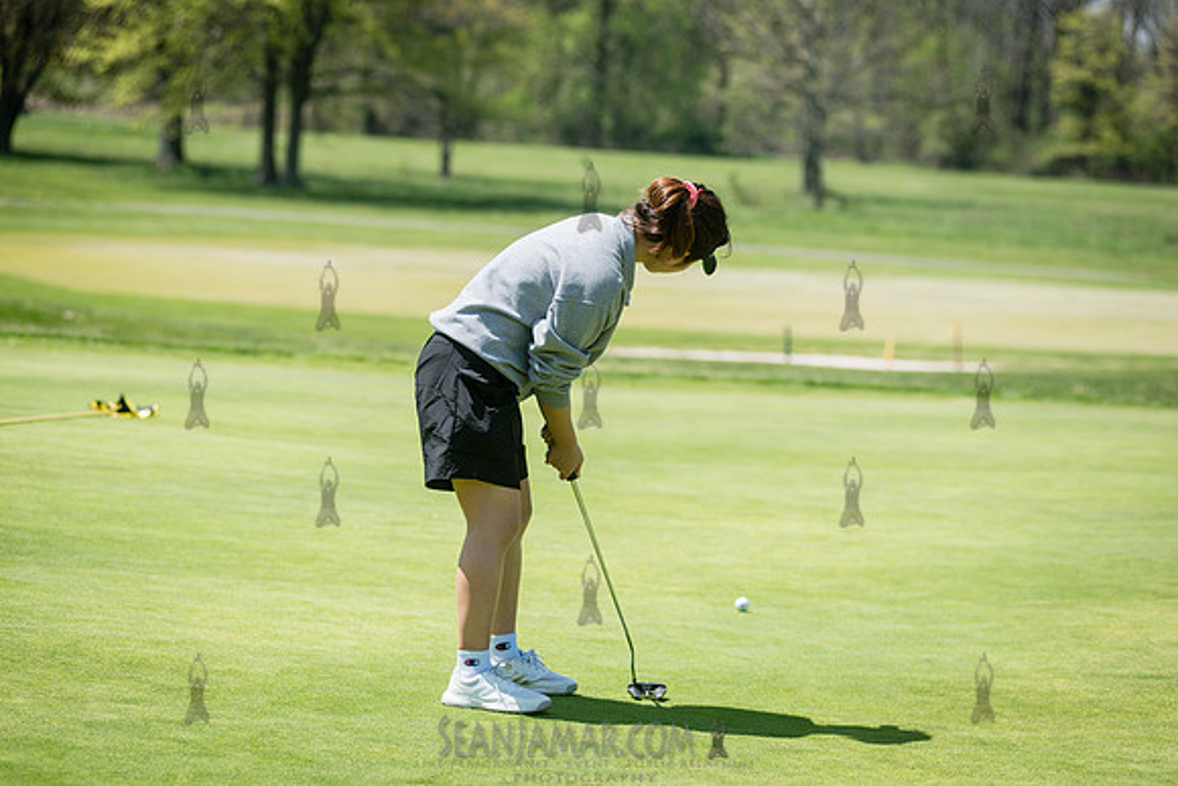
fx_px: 3666
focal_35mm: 112
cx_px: 589
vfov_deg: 12.2
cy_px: 393
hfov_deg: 18.3
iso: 100
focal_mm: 112
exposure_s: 1/800
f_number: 3.5
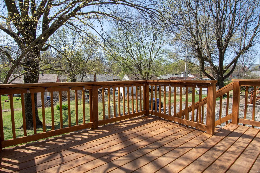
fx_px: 130
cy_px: 86
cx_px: 130
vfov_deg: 67.4
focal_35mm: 18
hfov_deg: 90.0
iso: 320
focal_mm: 12
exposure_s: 1/500
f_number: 8
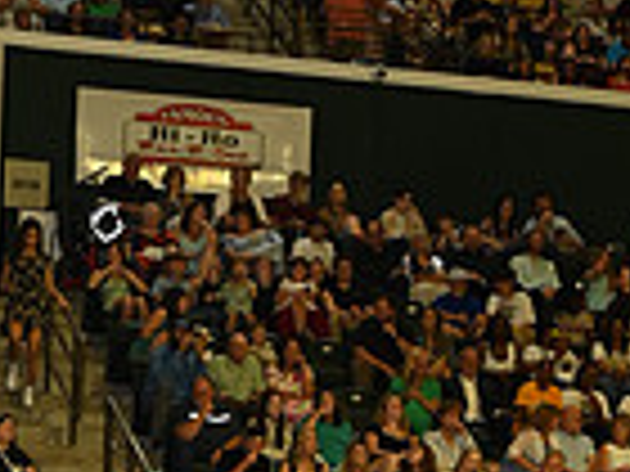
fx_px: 3549
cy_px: 1259
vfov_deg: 7.0
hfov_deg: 10.1
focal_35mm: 195
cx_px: 45
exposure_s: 1/60
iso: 1600
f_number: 5.6
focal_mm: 49
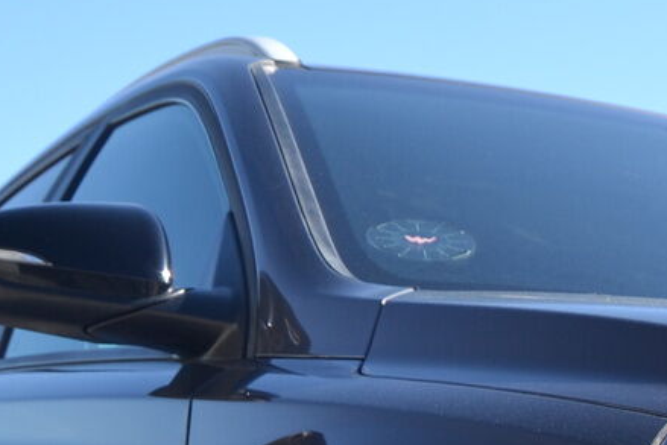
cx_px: 957
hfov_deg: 16.1
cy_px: 756
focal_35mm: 118
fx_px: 2187
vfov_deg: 11.0
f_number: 7.1
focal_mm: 18
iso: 100
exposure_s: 1/200
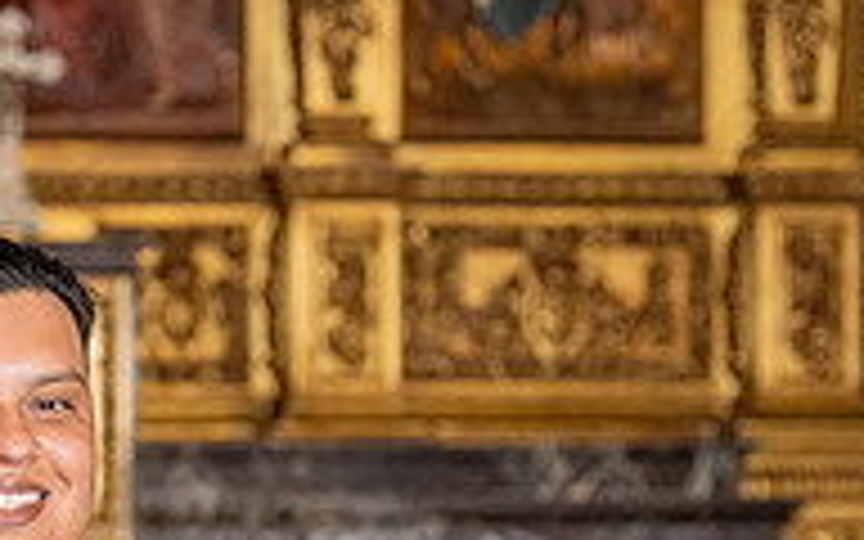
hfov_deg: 7.7
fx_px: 6405
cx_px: 47
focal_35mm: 272
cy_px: 951
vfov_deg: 4.8
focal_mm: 70
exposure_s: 1/200
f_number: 2.8
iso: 1000
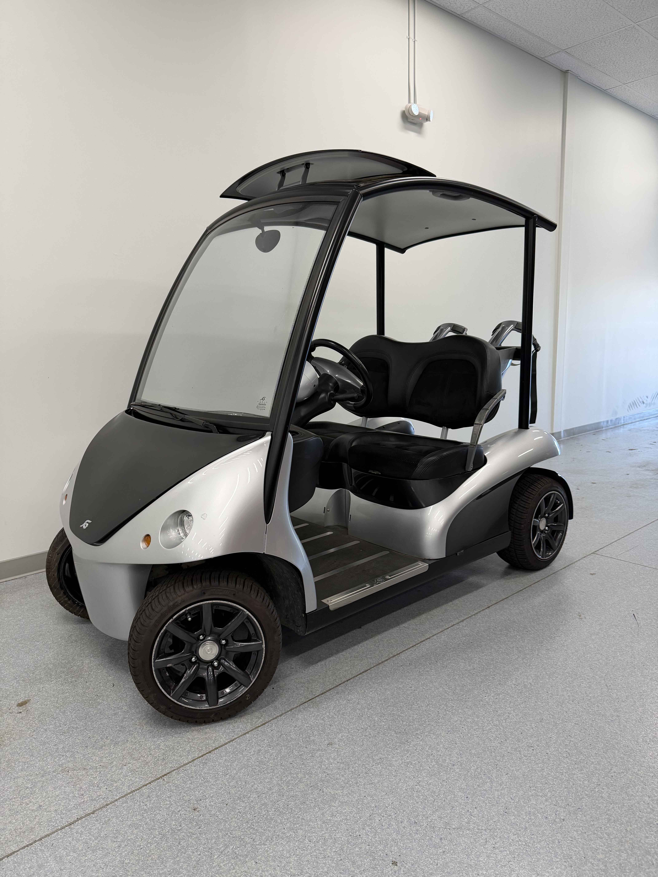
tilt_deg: -10.0
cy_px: 438
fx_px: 608
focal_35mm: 24
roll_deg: +1.6
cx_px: 329
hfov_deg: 56.8
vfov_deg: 71.6
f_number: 1.78
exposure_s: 1/120
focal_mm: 6.76
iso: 200
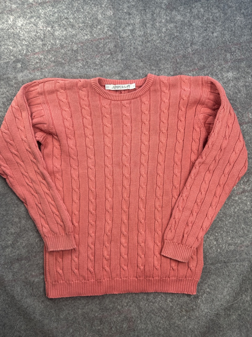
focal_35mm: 24
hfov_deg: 56.8
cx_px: 126
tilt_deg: -61.0
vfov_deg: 71.6
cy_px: 168
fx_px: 233
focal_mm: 6.76
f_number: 1.78
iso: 80
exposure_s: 1/100
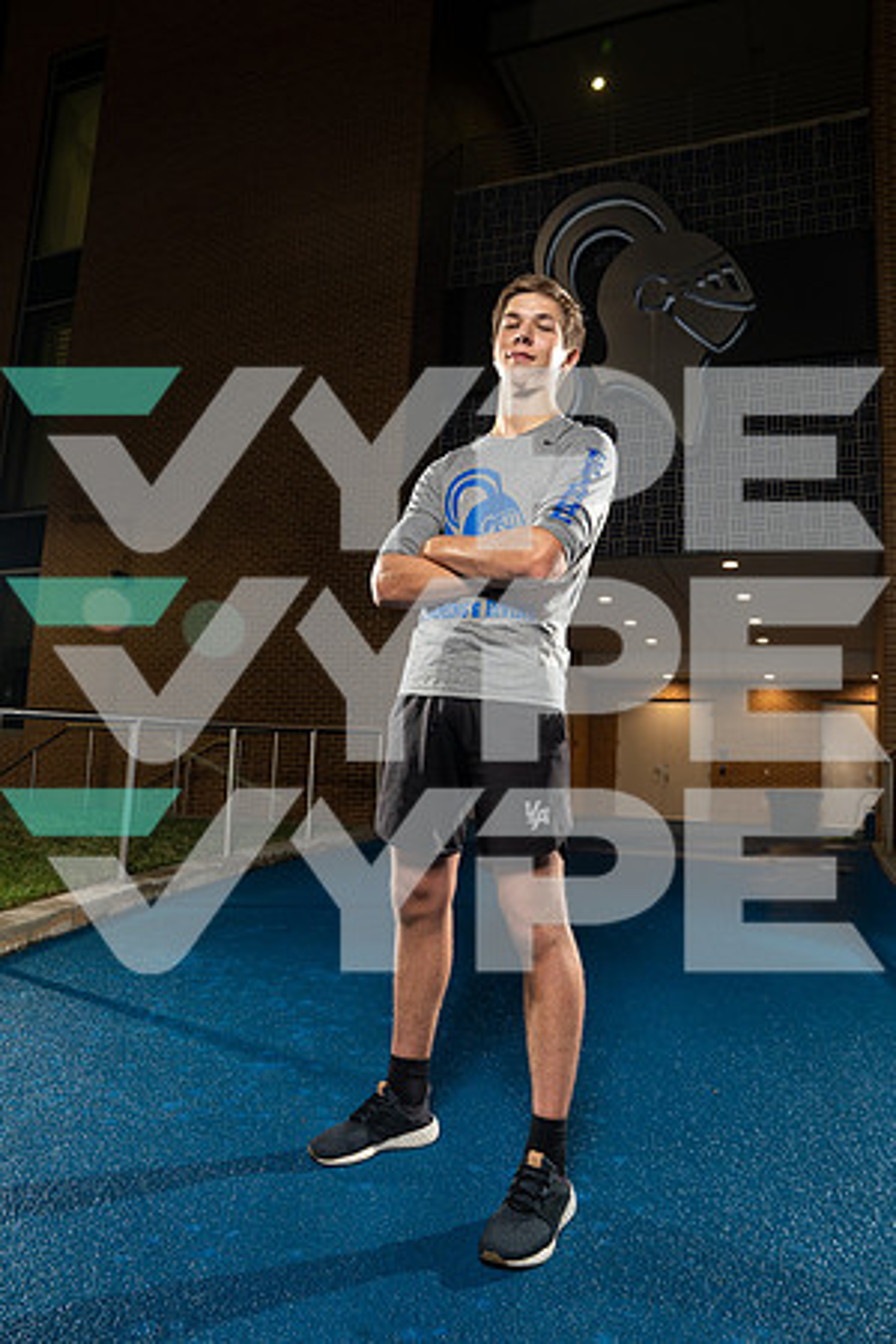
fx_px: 896
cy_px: 672
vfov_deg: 73.7
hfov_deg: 53.1
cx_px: 448
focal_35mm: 24
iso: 800
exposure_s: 1/125
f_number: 5
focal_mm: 24
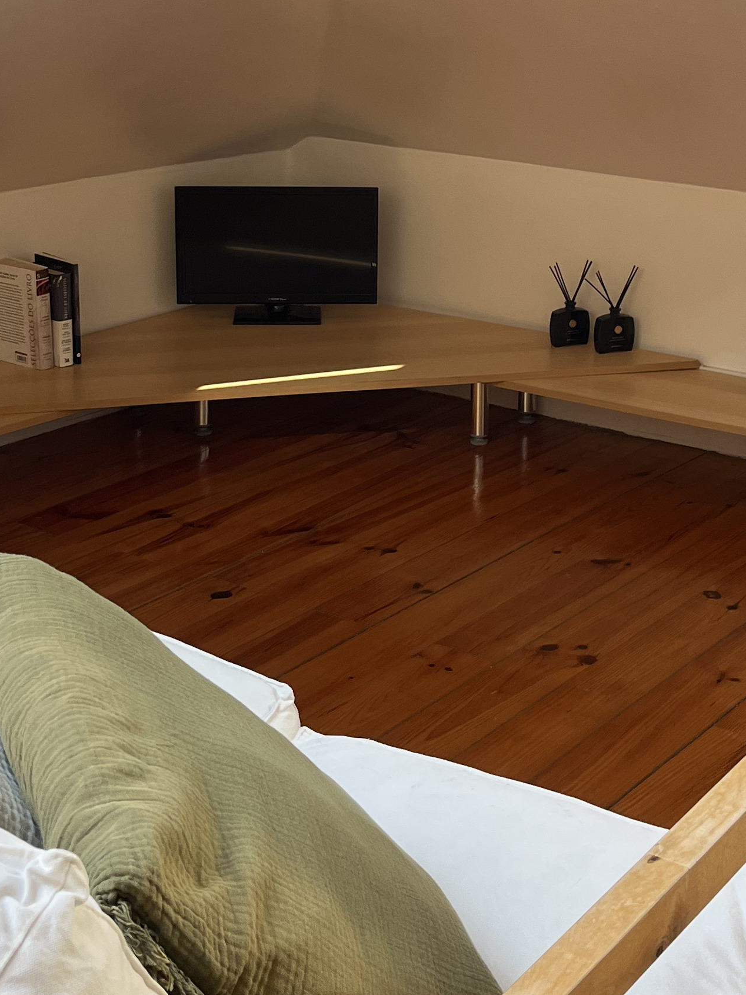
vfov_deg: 30.7
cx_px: 397
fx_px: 1782
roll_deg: +0.1
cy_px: 258
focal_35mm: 62
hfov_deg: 23.6
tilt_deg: -12.2
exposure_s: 1/121
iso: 64
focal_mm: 5.1
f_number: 1.6
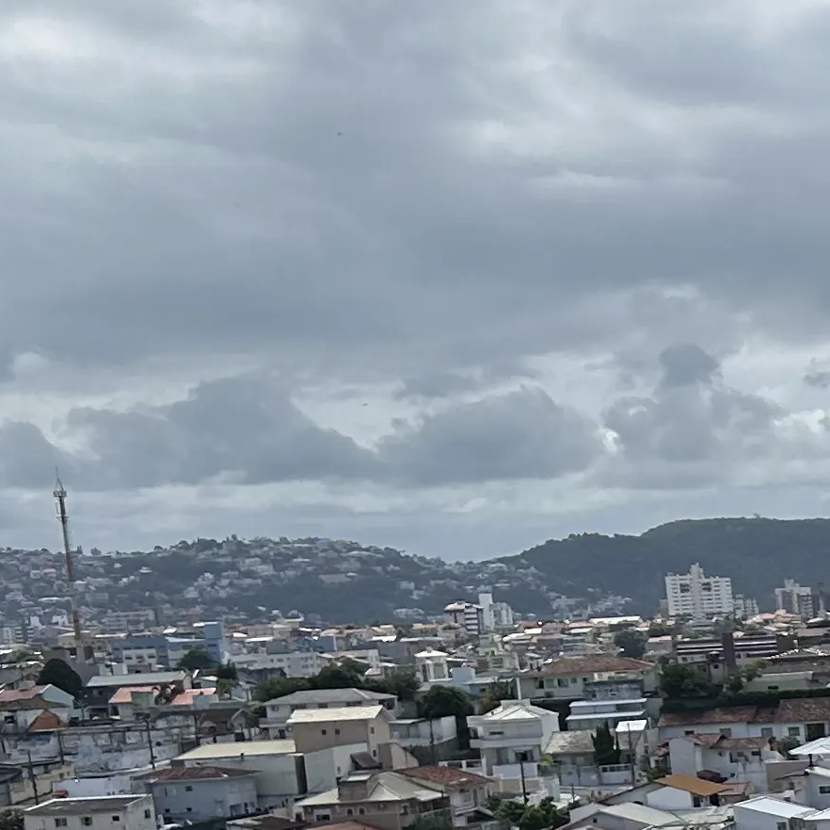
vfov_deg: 16.1
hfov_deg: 13.7
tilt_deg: -7.4
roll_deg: +2.9
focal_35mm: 105
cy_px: 920
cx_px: 1748
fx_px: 2848
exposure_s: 1/7463
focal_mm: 5.7
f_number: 1.5
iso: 50
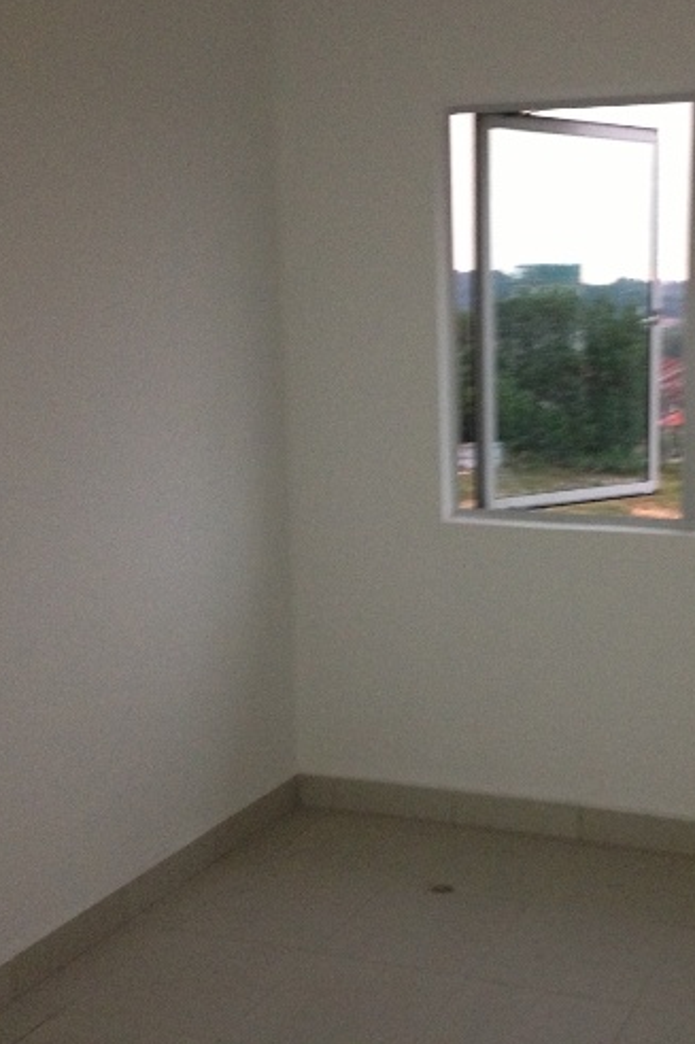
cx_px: 575
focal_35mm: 49
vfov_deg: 40.4
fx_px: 1420
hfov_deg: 26.9
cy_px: 519
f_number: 2.4
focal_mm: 4.28
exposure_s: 1/17
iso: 320
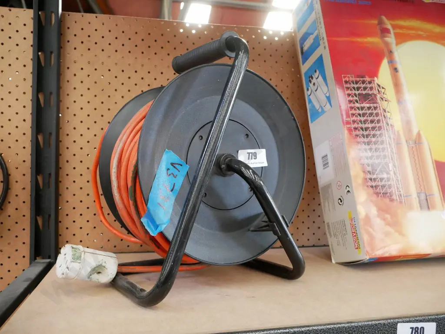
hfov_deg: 53.9
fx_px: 437
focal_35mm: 34
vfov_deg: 41.8
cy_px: 167
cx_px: 222
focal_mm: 17
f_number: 5.6
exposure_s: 1/40
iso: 3200
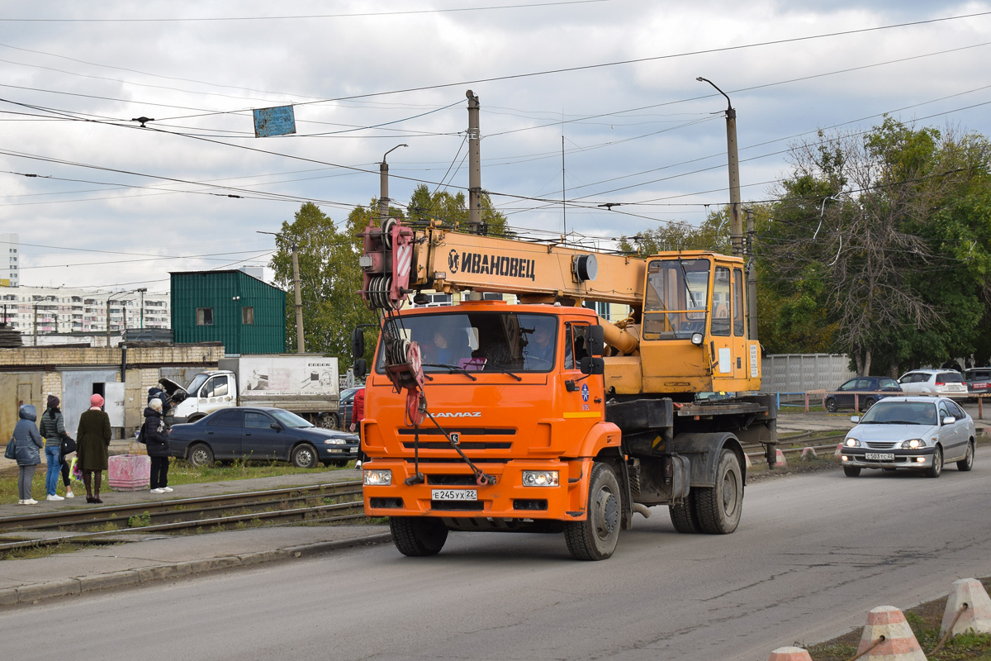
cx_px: 496
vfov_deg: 21.6
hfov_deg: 31.9
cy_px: 330
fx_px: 1734
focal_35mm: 63
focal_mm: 42
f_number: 5.6
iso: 400
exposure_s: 1/800
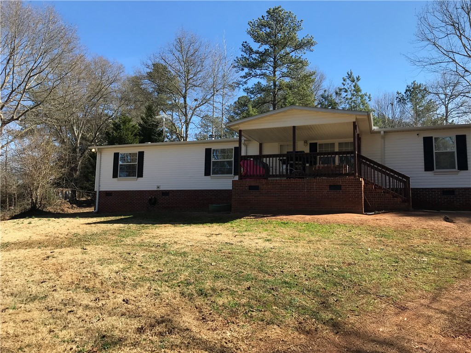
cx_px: 236
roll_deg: -0.8
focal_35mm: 28
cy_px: 176
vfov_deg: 49.7
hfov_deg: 63.4
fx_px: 381
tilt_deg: +8.8
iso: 20
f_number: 1.8
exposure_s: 1/1259
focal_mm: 3.99
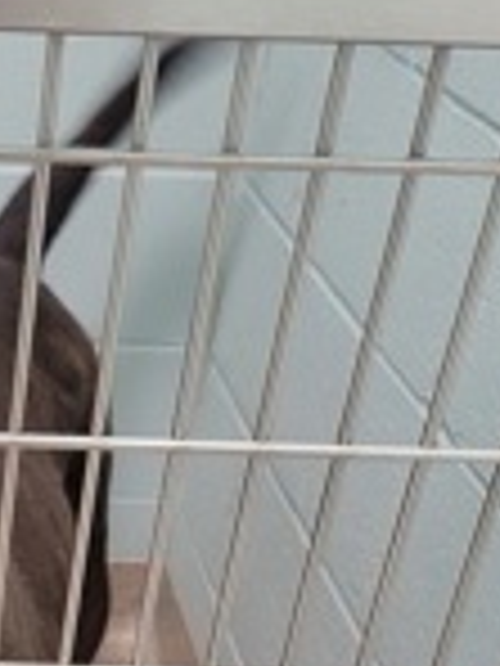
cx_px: -182
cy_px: 666
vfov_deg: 25.1
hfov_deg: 18.3
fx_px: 1425
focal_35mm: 74
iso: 320
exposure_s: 1/40
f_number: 1.8
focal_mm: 5.4
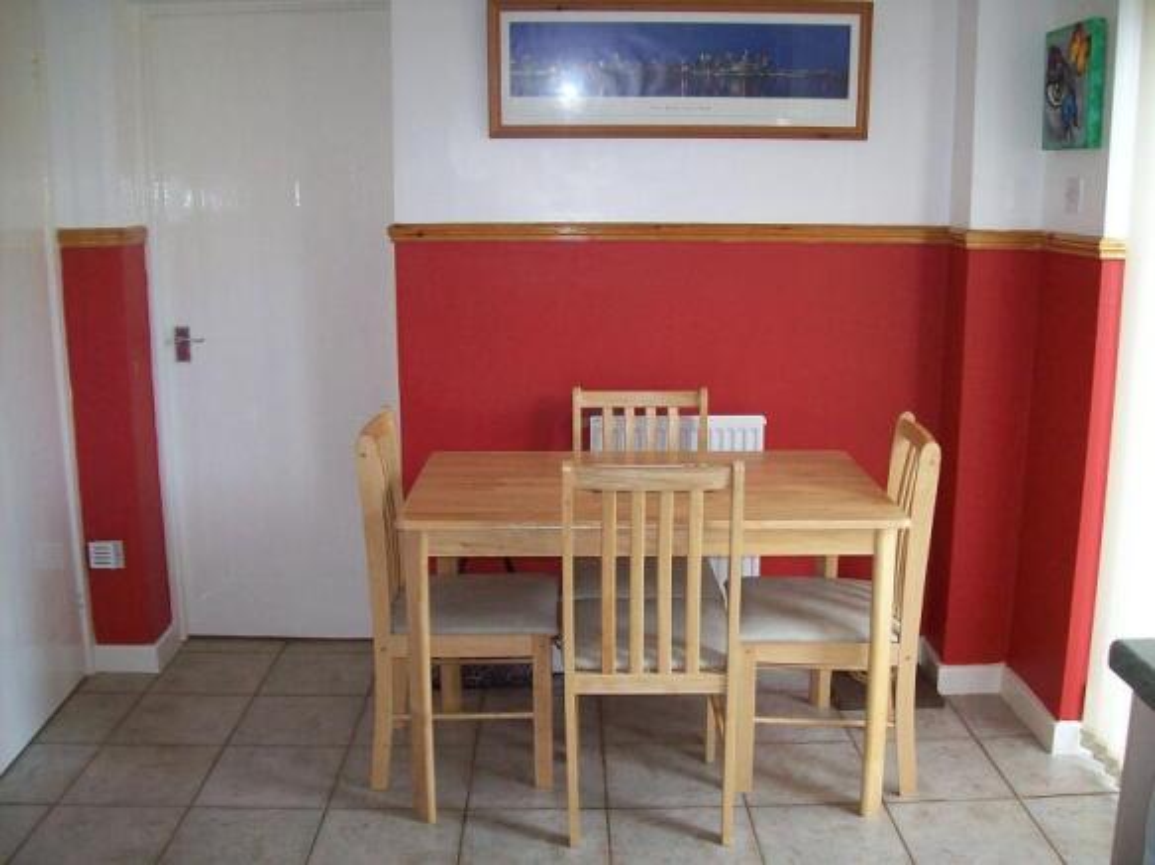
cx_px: 578
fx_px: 1201
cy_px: 432
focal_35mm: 36
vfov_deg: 39.6
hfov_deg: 51.4
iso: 200
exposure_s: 1/64
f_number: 2.7
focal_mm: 6
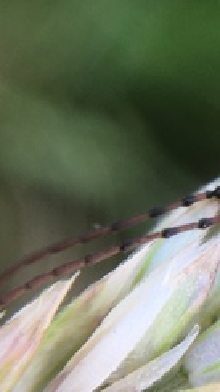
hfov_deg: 13.6
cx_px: 336
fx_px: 862
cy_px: 167
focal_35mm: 83
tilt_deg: -74.4
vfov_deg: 25.6
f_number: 2.2
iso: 25
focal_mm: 4.15
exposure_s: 1/50
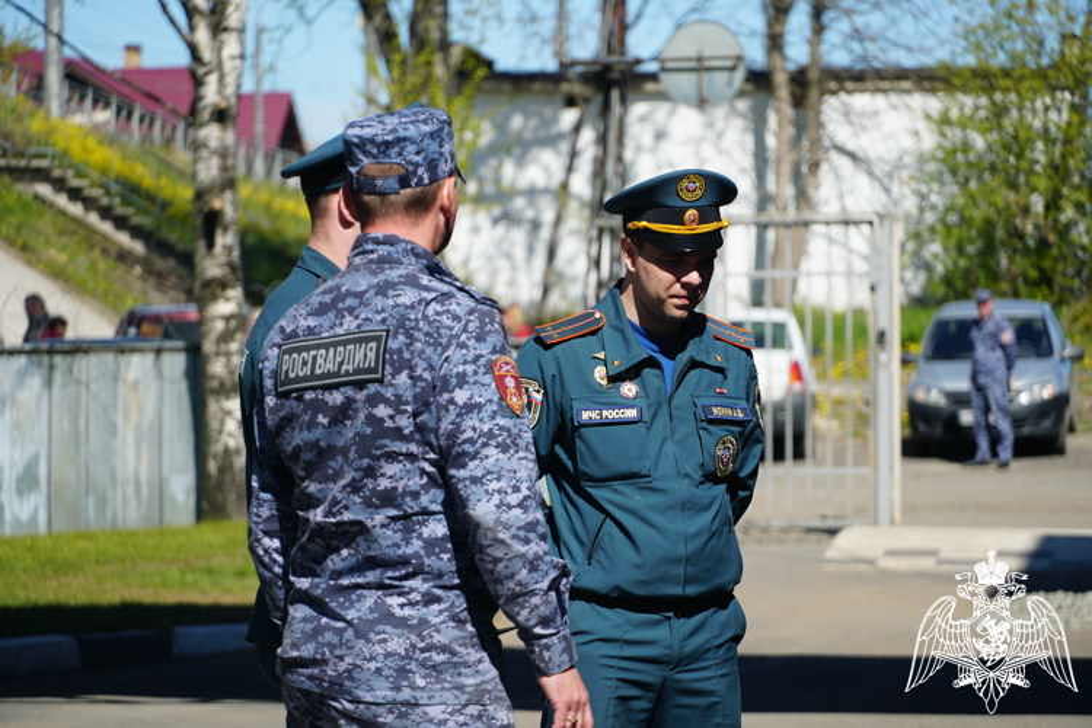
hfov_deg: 10.2
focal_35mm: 202
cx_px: 546
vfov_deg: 6.8
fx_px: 6142
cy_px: 364
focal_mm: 135
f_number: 5.6
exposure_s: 1/500
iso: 100
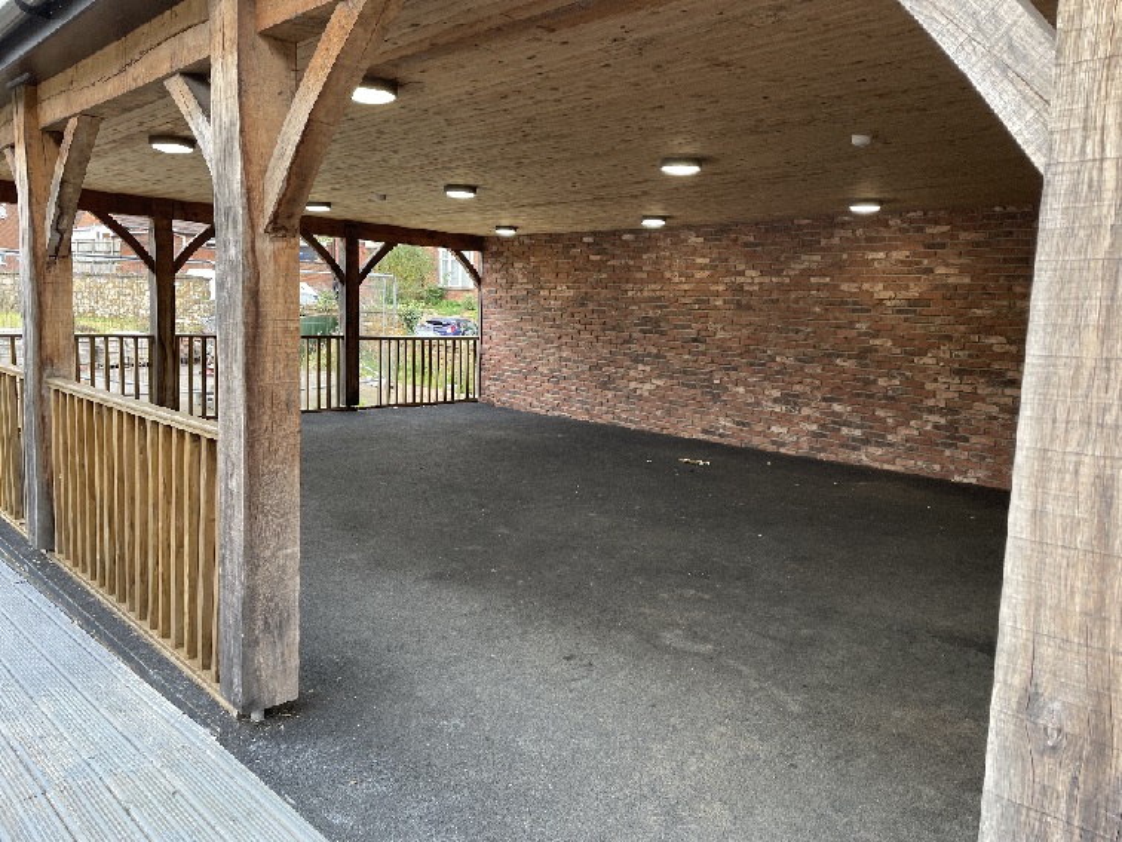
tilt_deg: -6.6
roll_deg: -1.1
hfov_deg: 67.3
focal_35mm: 26
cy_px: 421
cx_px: 561
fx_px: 843
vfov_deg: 53.1
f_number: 1.6
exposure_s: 1/121
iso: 80
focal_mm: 4.2
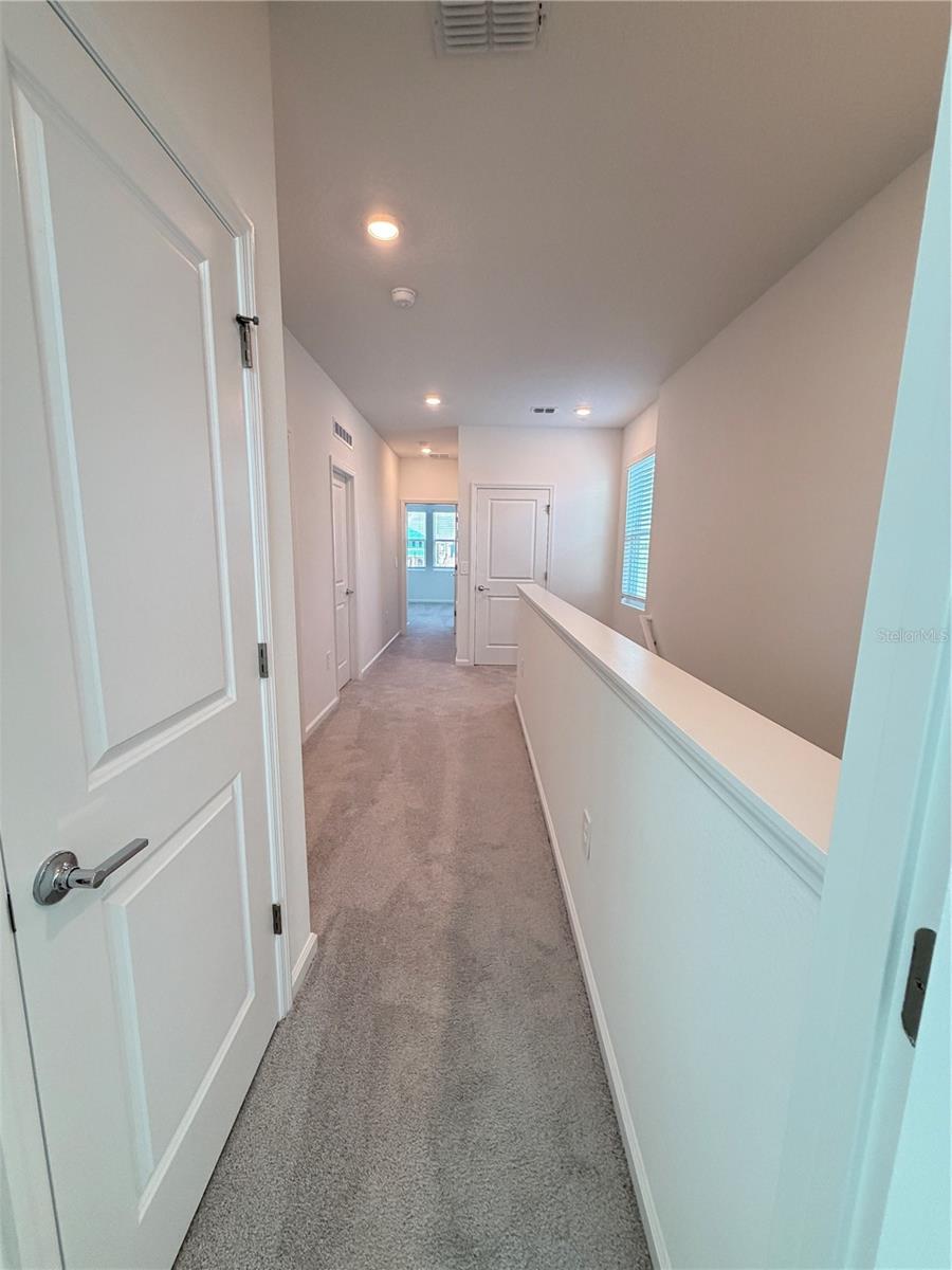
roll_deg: -1.2
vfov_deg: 102.1
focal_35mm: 14
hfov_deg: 85.7
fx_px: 513
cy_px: 635
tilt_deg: -9.2
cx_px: 476
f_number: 2.2
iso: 250
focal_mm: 2.22
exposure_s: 1/120
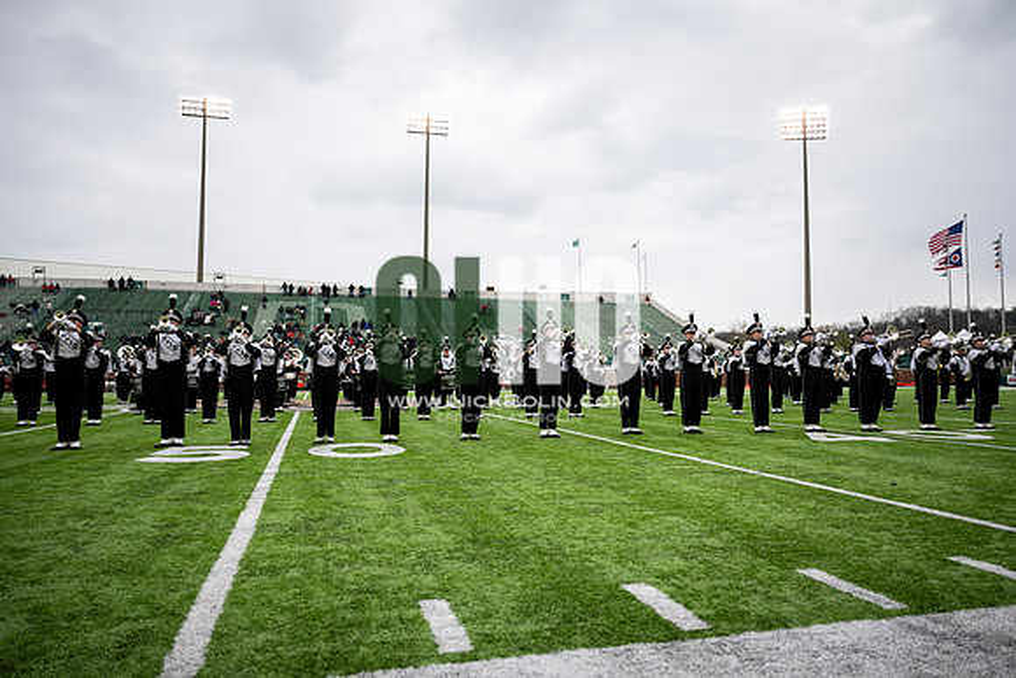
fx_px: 776
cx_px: 508
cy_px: 339
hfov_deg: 66.4
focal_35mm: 28
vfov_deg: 47.2
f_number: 2.8
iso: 100
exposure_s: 1/500
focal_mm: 27.5
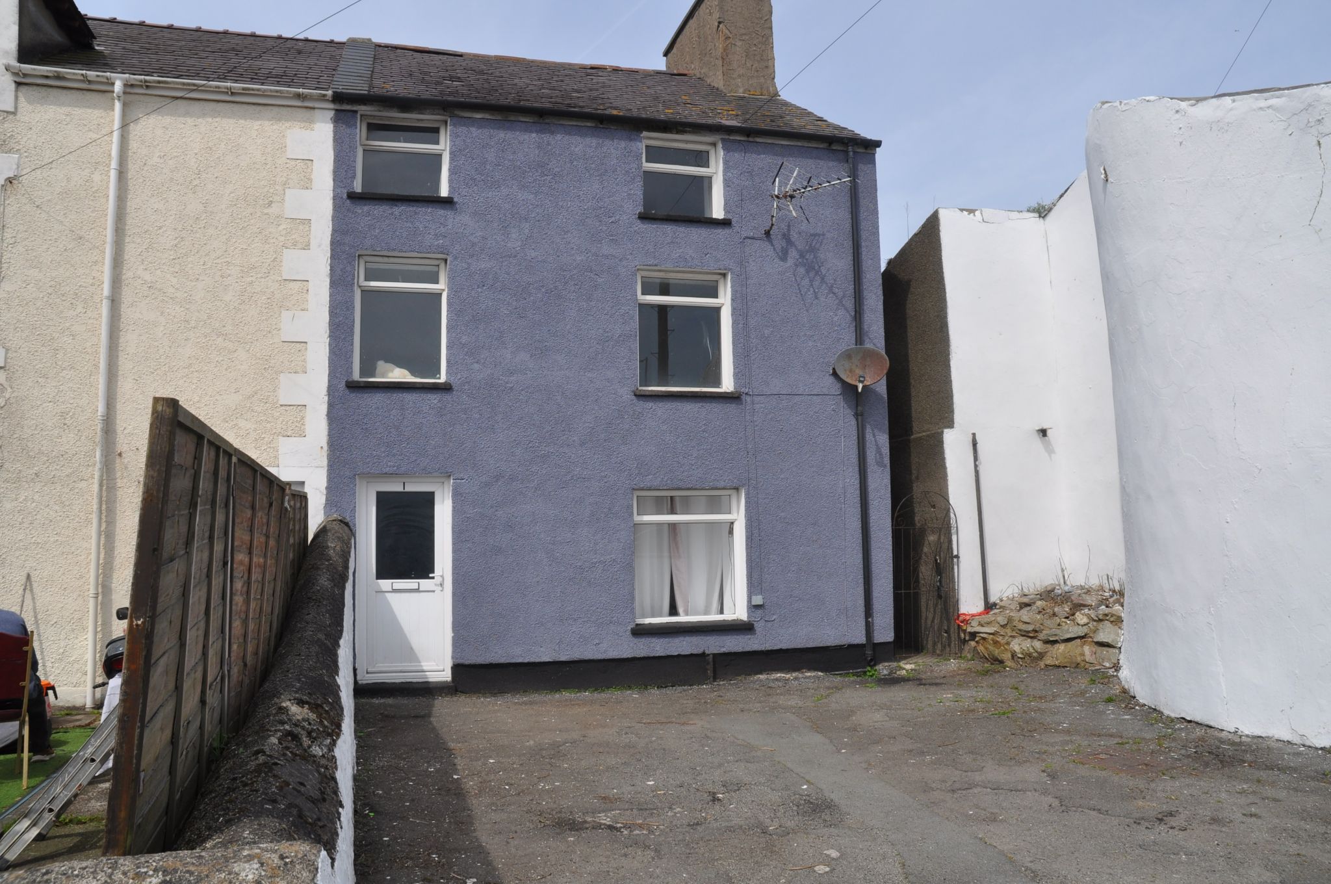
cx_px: 666
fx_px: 997
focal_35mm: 27
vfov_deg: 47.8
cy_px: 442
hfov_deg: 67.4
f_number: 9
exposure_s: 1/320
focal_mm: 18
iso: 200
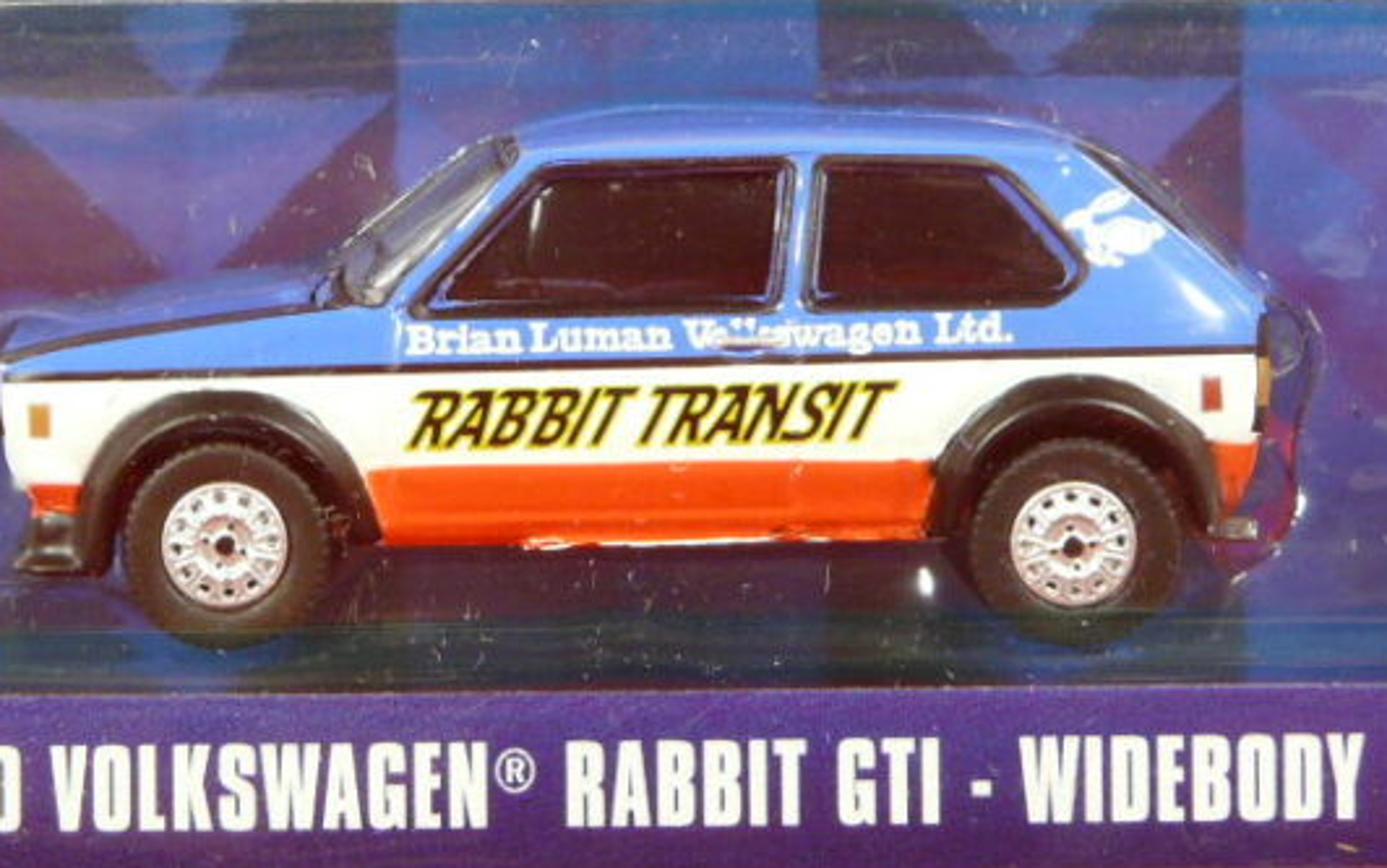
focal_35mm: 202
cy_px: 313
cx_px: 634
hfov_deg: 10.4
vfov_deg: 6.5
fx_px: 7639
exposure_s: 1/20
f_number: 3.6
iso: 200
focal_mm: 17.5
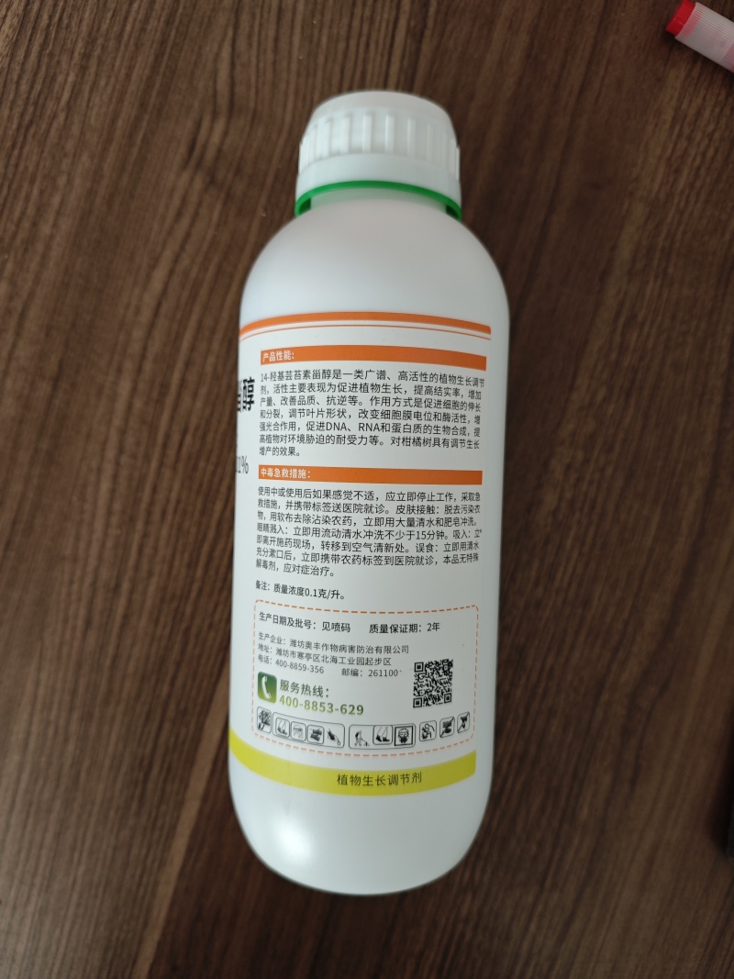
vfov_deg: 73.9
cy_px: 490
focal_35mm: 23
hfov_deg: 58.9
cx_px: 367
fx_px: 650
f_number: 1.6
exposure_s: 1/95
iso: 400
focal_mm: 6.55
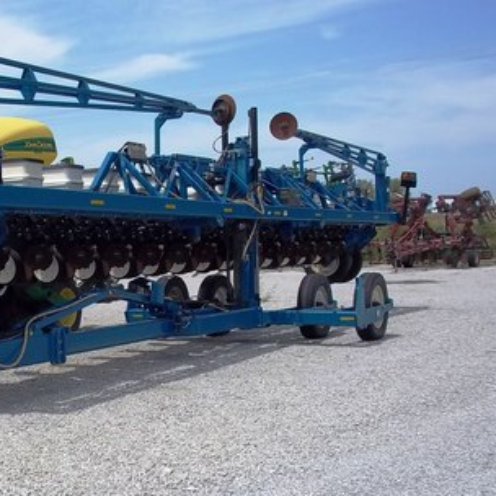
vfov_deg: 29.9
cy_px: 307
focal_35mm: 57
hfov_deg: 29.0
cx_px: 62
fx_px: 924
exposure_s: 1/250
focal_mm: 6.5
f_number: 8
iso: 80
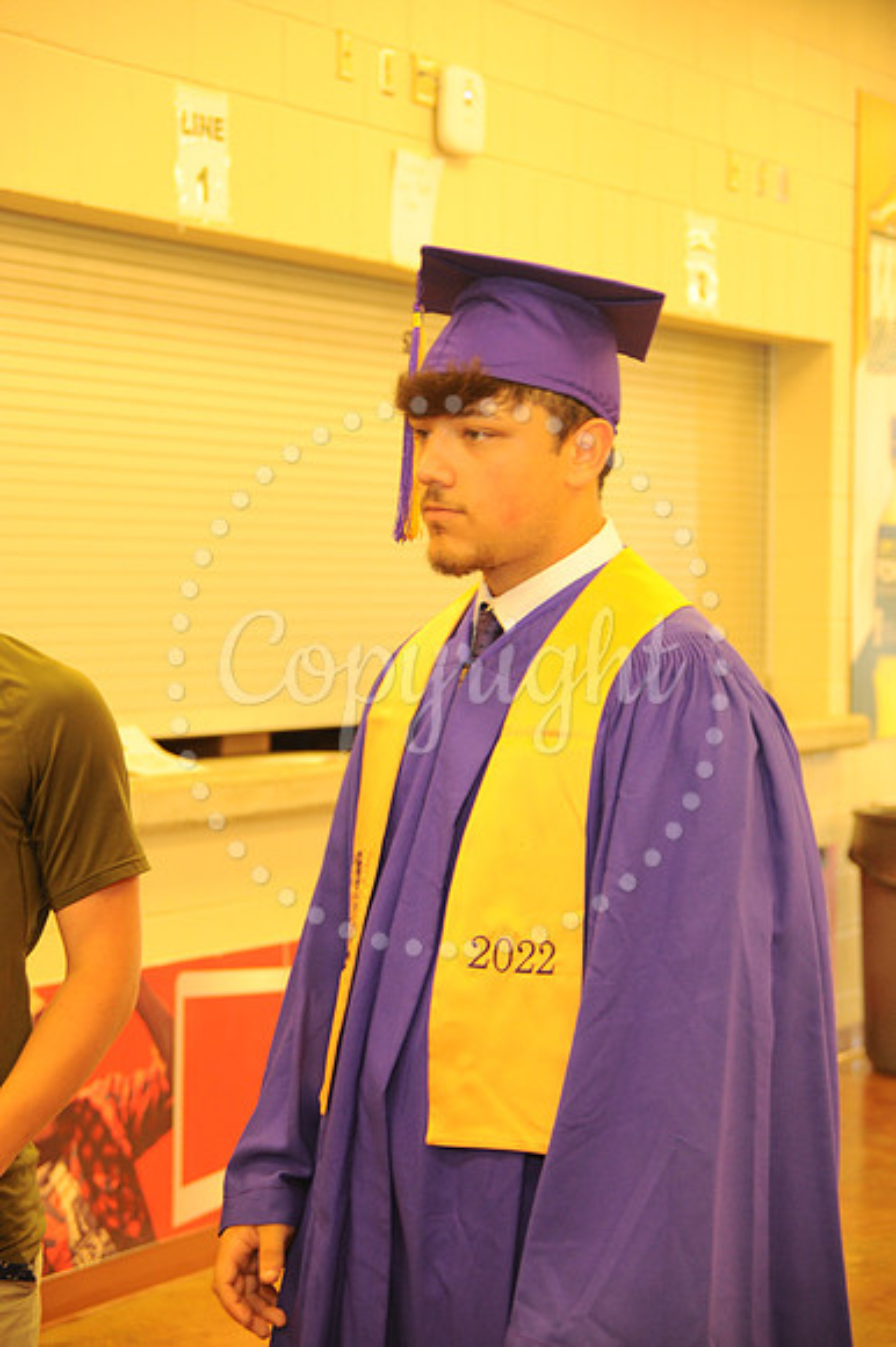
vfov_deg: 22.2
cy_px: 674
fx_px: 3439
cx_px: 448
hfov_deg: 14.8
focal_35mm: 92
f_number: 5.6
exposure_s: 1/80
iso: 1600
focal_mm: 92
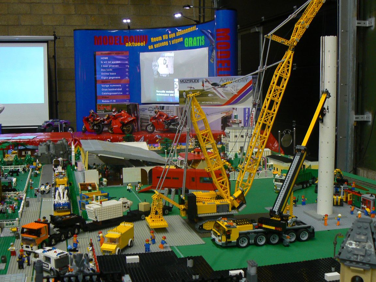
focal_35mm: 46
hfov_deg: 41.2
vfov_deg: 31.5
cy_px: 141
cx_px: 188
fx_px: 500
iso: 80
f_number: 3.2
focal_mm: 6.4
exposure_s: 1/5
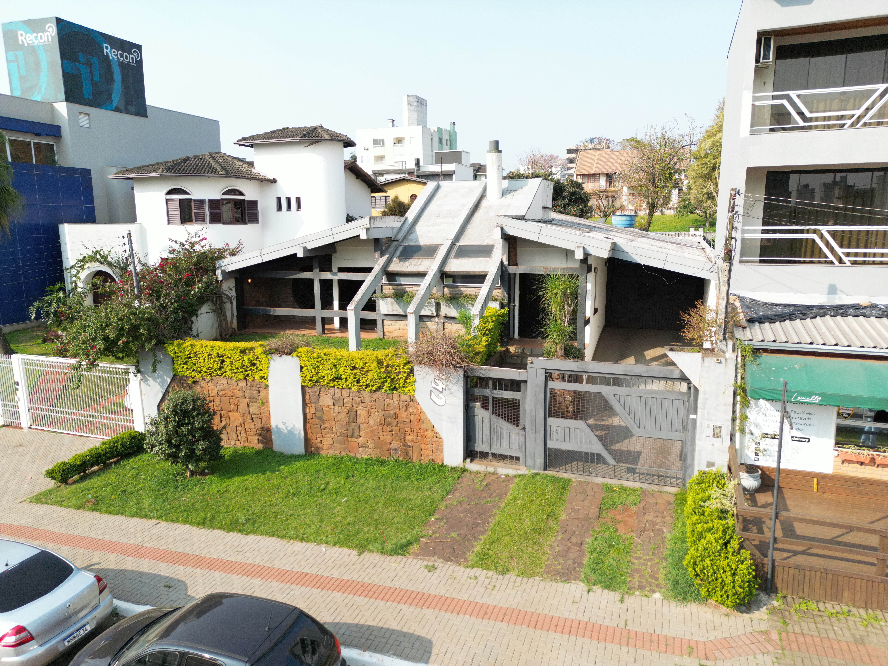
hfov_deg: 71.6
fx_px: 616
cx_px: 444
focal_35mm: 24
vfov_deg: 56.8
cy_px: 333
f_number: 1.7
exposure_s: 1/1000
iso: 130
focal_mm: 6.72
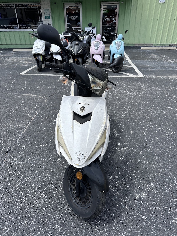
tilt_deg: -28.9
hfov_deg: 56.8
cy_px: 118
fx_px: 164
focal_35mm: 24
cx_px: 88
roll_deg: +0.2
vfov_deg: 71.6
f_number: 1.78
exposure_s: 1/4016
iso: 80
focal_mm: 6.86
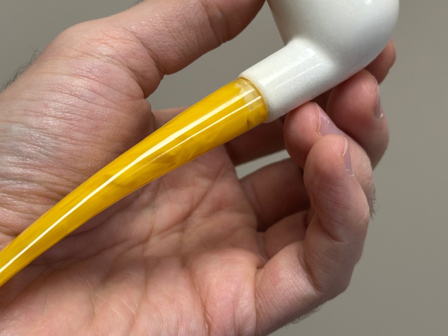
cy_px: 96
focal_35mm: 69
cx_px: 192
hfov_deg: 28.1
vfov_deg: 21.2
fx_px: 893
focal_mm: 6.86
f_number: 1.78
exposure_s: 1/100
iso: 64
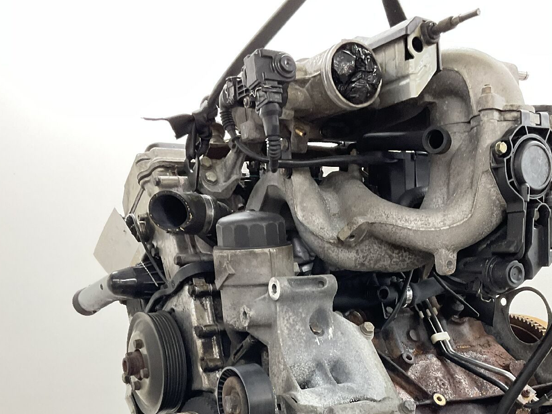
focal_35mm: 46
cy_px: 326
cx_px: 359
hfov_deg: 40.8
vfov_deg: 30.8
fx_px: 734
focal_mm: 3
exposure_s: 1/50
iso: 100
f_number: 1.8
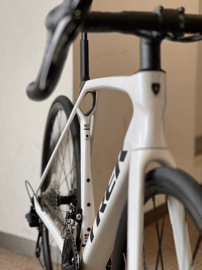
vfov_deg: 25.3
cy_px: 135
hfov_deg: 19.1
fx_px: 599
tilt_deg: -9.3
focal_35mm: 77
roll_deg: +0.3
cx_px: 101
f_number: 2.8
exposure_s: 1/121
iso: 80
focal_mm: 9
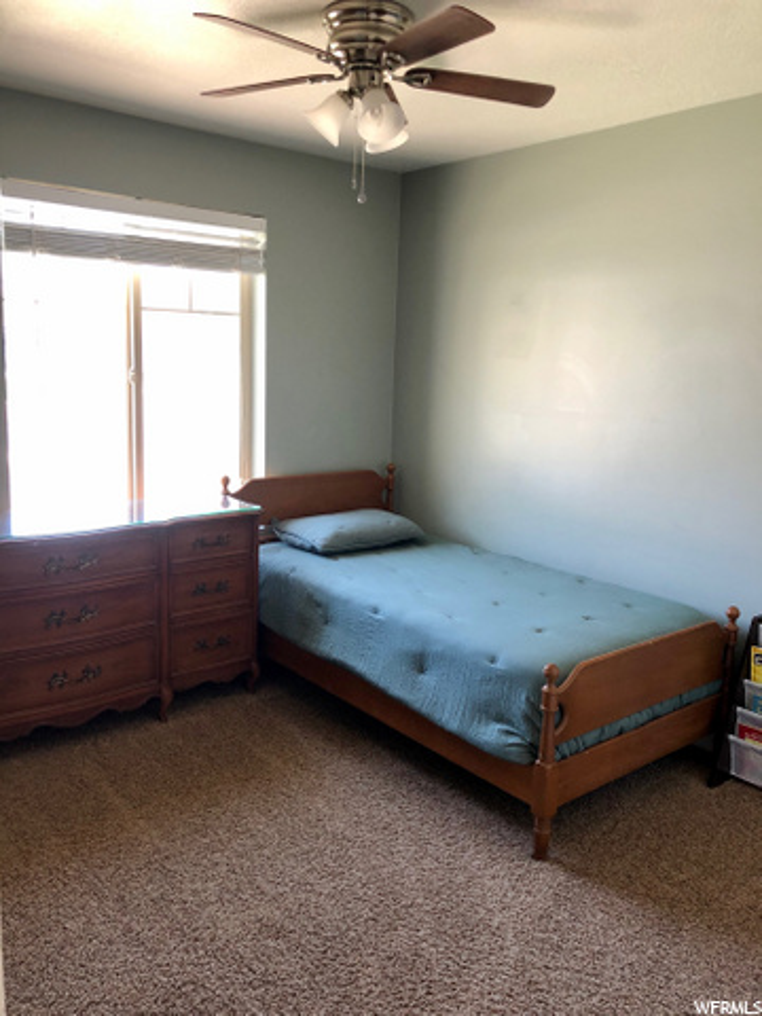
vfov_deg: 63.4
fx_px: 822
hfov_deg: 49.7
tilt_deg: -9.5
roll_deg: -2.6
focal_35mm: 28
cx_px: 381
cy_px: 508
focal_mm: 4
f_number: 1.8
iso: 40
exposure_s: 1/20
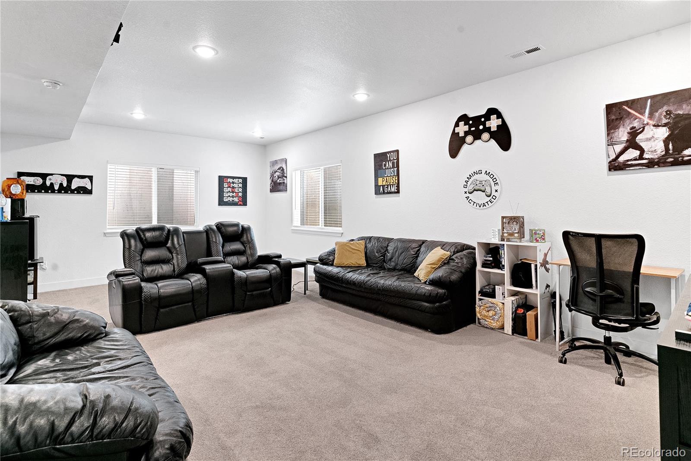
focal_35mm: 17
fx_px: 326
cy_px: 230
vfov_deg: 70.5
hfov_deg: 93.3
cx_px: 346
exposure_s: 1/8
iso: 320
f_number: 8
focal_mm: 17
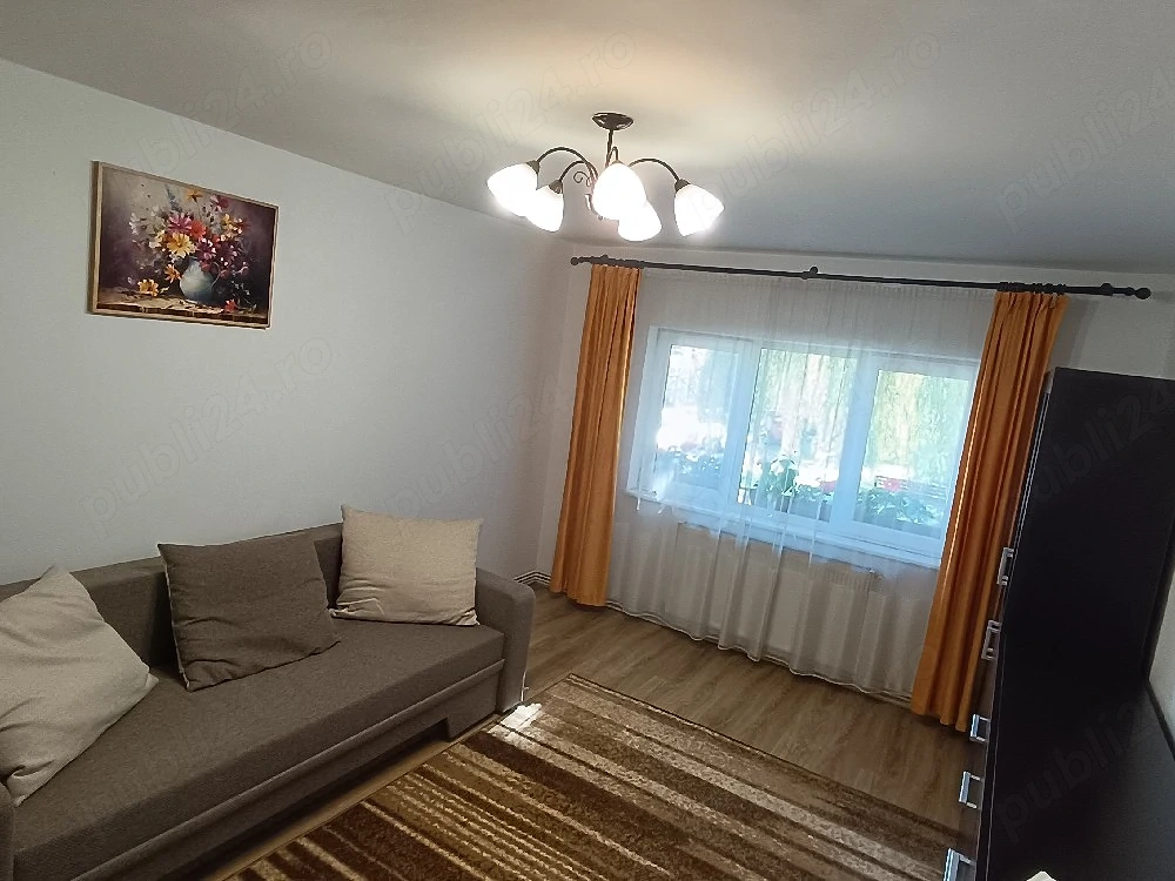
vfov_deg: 78.1
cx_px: 588
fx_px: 543
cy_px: 440
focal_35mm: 16
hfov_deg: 94.5
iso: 199
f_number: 2.2
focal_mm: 1.66
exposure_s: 1/50.3
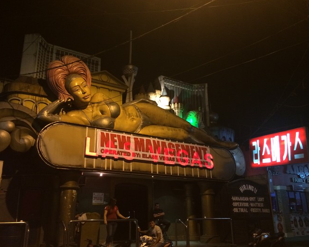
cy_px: 126
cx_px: 150
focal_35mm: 32
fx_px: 293
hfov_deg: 55.7
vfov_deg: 45.8
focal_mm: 4.12
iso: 320
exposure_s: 1/17
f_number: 2.2
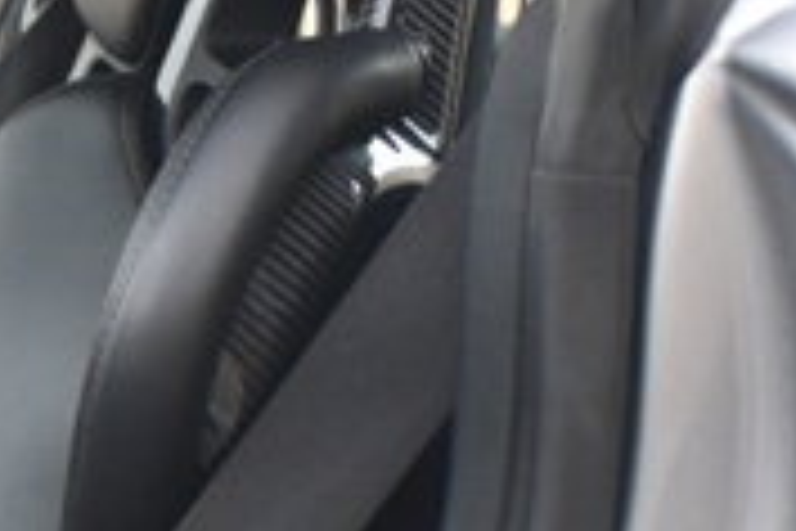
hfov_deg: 11.9
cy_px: 644
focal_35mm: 149
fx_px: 3298
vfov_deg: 9.1
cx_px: -911
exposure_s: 1/40
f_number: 4.2
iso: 2000
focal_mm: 23
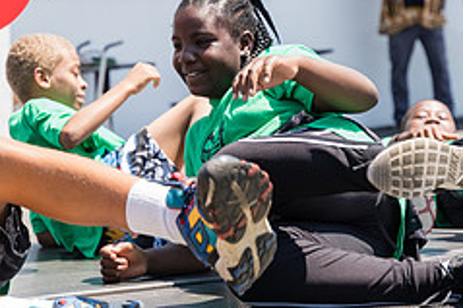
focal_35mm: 181
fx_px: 2326
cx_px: 207
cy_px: -14
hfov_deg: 11.4
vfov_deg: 7.5
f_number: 4
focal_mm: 59
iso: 100
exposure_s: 1/320
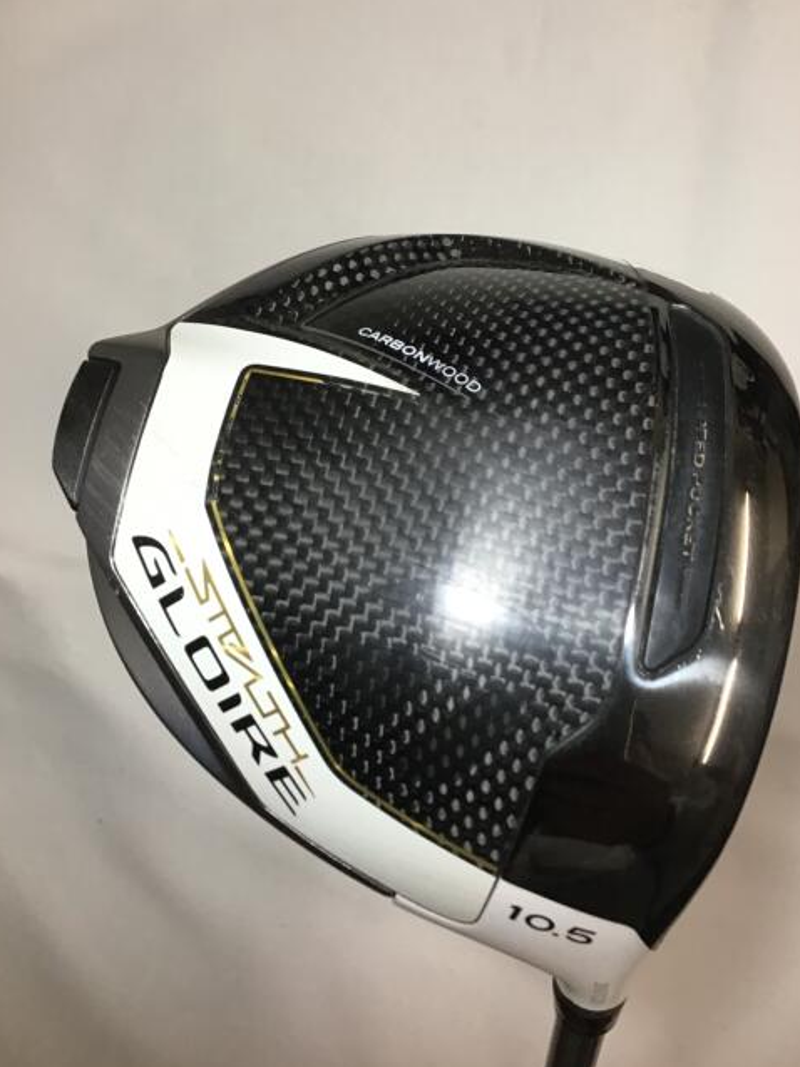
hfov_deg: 40.6
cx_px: 433
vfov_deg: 52.6
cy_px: 513
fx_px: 1079
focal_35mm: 35
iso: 40
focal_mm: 3.3
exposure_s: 1/33
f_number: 2.4
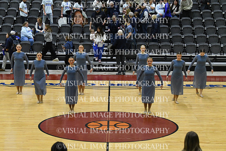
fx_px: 659
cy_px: 76
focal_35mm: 105
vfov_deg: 13.0
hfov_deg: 19.5
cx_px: 113
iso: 5000
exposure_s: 1/500
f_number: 4
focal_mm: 70
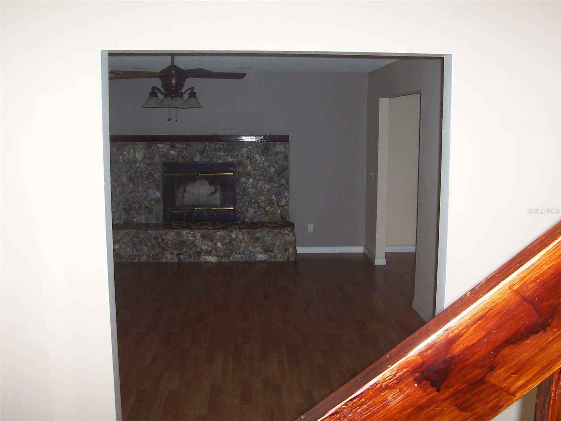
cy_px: 210
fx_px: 600
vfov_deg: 38.7
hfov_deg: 50.1
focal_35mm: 37
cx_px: 280
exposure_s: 1/60
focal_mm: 5.6
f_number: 2.8
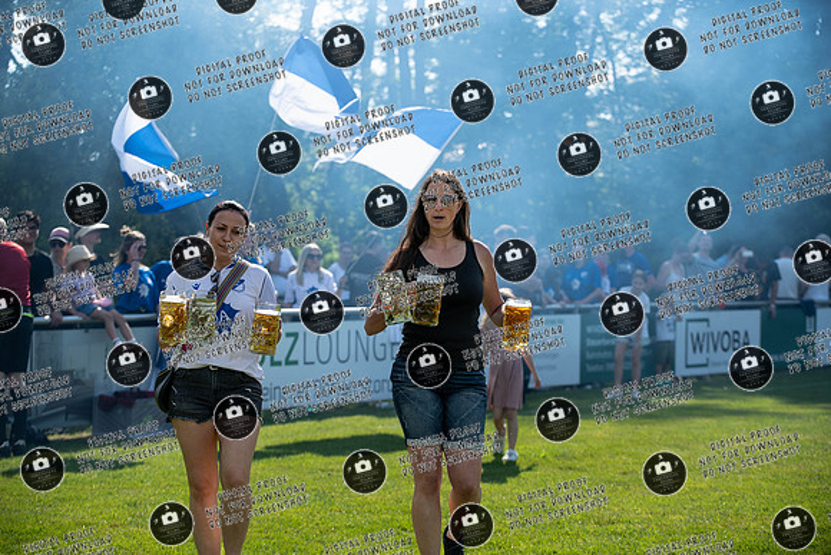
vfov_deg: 15.2
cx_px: 416
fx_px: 2078
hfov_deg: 22.6
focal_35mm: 90
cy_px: 278
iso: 160
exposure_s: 1/1600
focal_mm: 90
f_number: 3.5
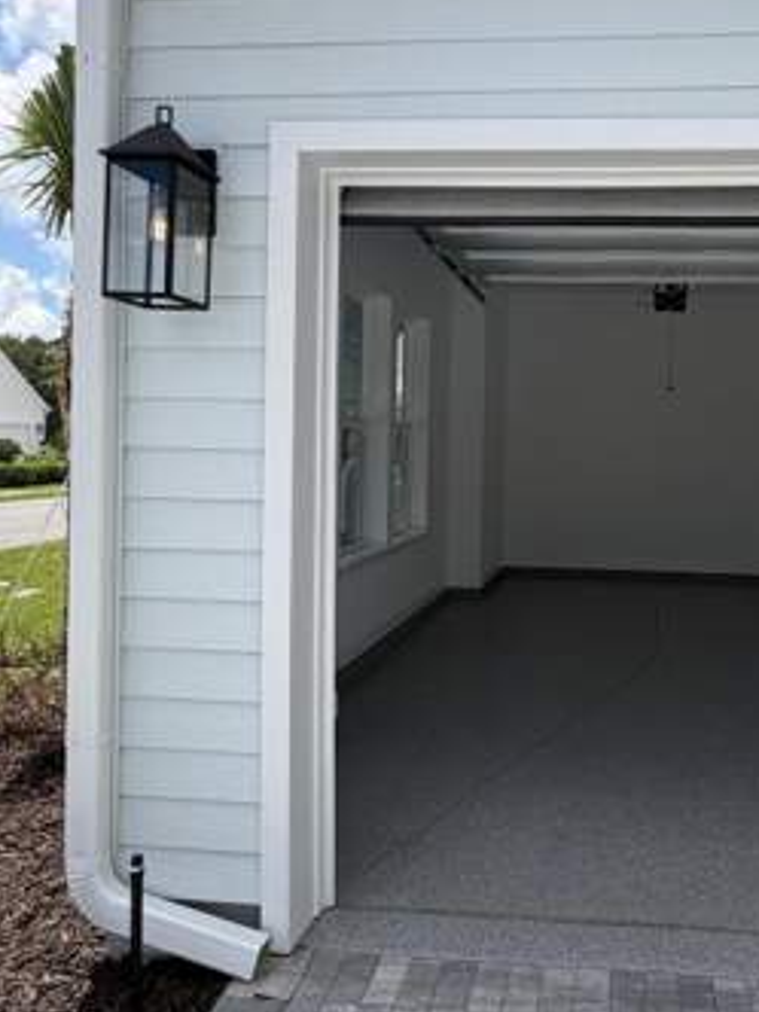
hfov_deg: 49.0
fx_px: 789
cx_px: 582
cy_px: 460
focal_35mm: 27
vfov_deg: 65.2
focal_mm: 2.22
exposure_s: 1/770
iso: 25
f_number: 2.2
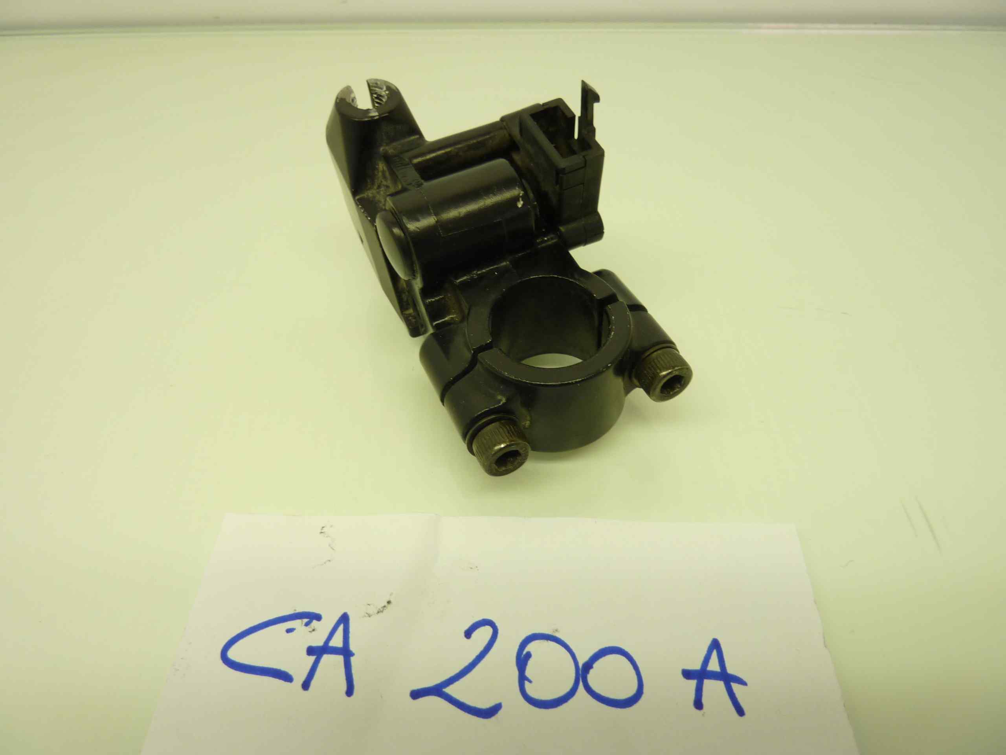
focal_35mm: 25
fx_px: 727
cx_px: 503
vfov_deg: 54.9
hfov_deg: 69.4
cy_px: 378
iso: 80
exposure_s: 1/30
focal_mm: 4.1
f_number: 3.3
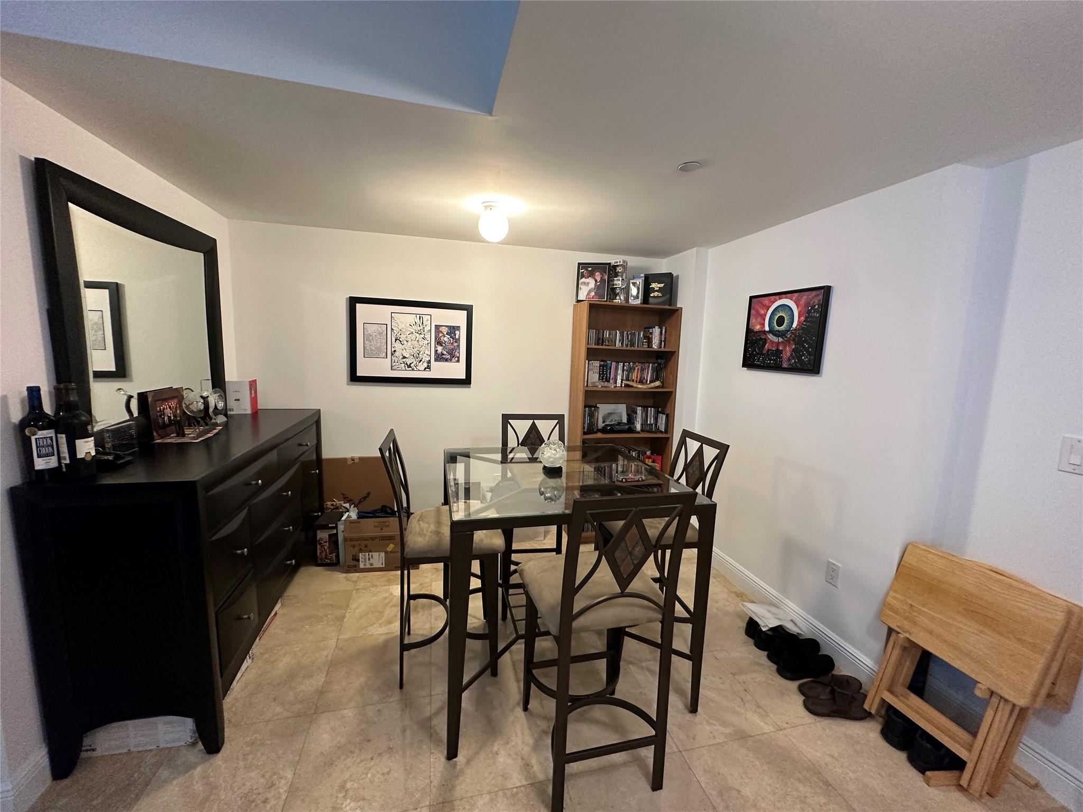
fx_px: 438
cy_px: 406
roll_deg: -1.4
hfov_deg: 102.1
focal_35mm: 14
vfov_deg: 85.7
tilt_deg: -7.4
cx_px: 542
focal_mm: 2.22
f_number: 2.2
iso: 250
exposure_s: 1/60
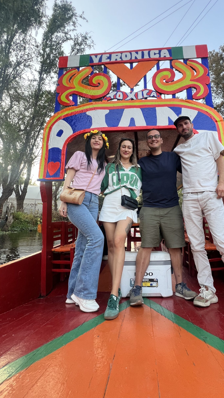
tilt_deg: +10.8
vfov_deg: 102.9
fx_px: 158
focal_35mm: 15
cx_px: 136
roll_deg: +0.0
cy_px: 187
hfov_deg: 69.7
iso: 80
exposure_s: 1/99
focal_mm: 1.57
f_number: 1.8
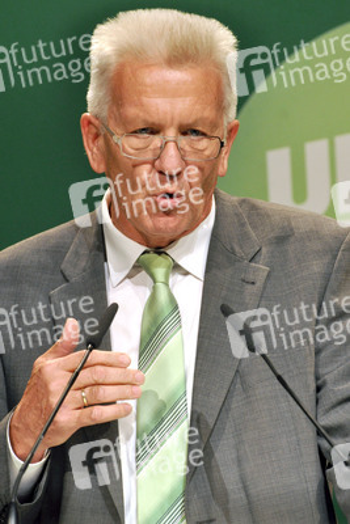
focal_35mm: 255
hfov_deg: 5.4
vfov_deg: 8.1
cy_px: 262
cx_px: 175
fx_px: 3715
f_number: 6.3
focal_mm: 170
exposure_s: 1/160
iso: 800
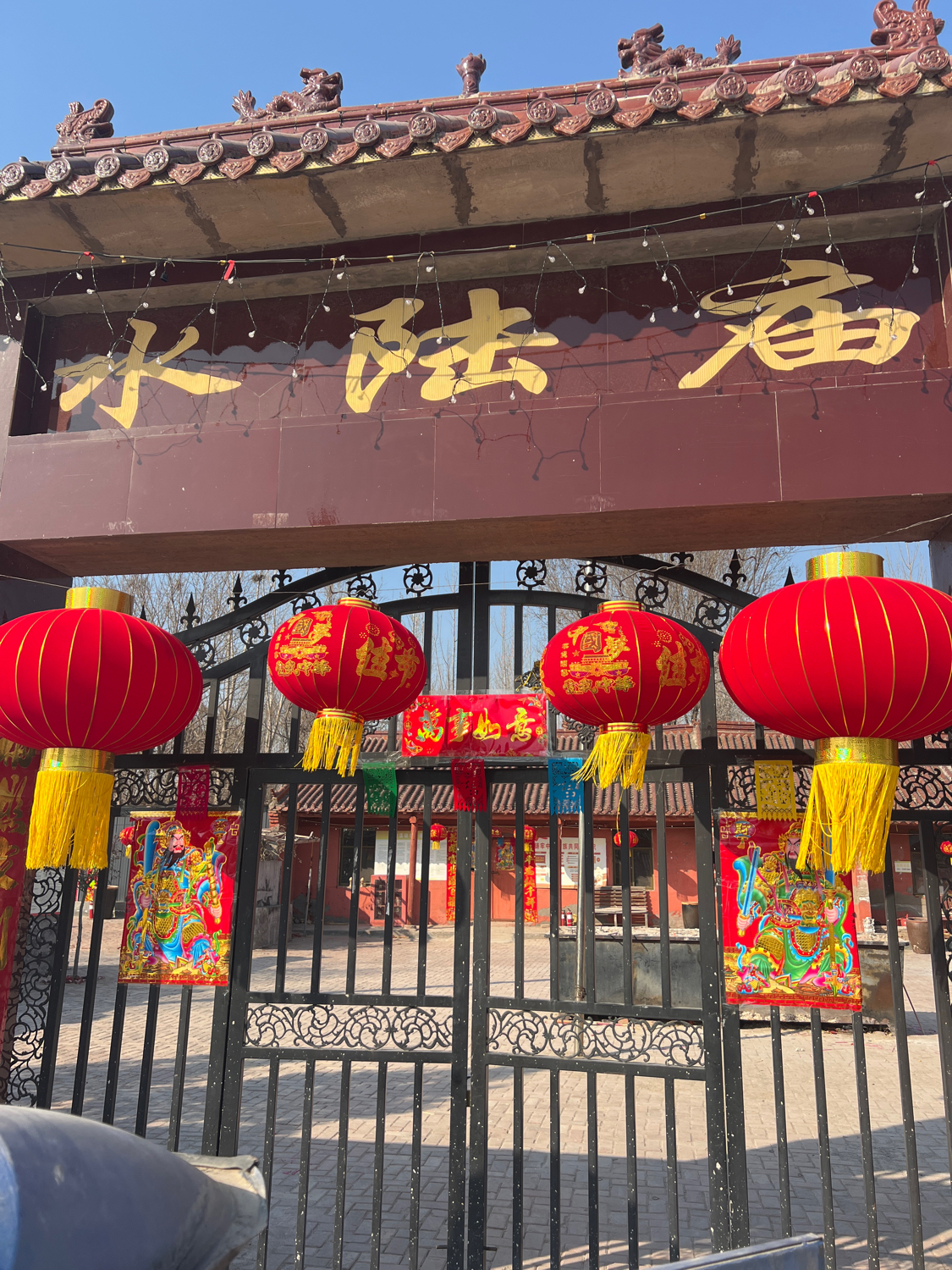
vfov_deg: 67.3
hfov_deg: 53.1
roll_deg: -1.2
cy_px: 635
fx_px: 953
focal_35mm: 26
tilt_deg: +13.4
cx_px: 476
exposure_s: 1/2252
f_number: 1.5
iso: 50
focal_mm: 5.7
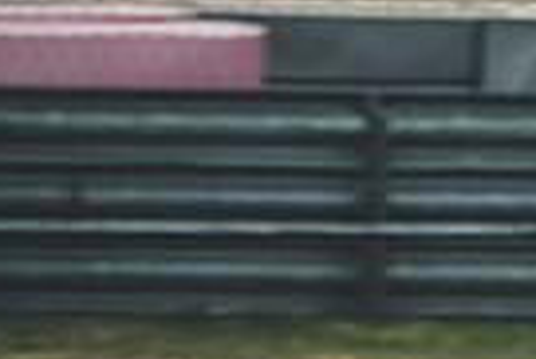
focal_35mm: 1282
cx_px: 993
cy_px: -396
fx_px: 19108
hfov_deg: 1.6
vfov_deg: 1.1
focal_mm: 200
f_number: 2
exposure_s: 1/250
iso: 160
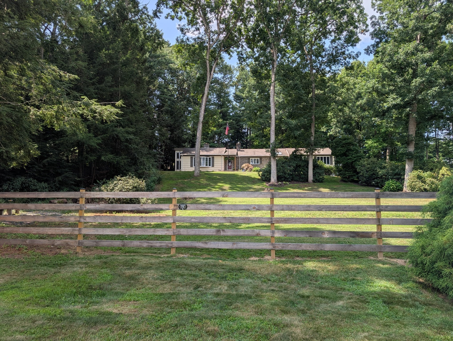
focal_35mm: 24
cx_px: 226
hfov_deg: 71.5
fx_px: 315
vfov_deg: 56.9
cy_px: 170
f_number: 1.68
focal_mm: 6.9
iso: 19
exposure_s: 1/2604
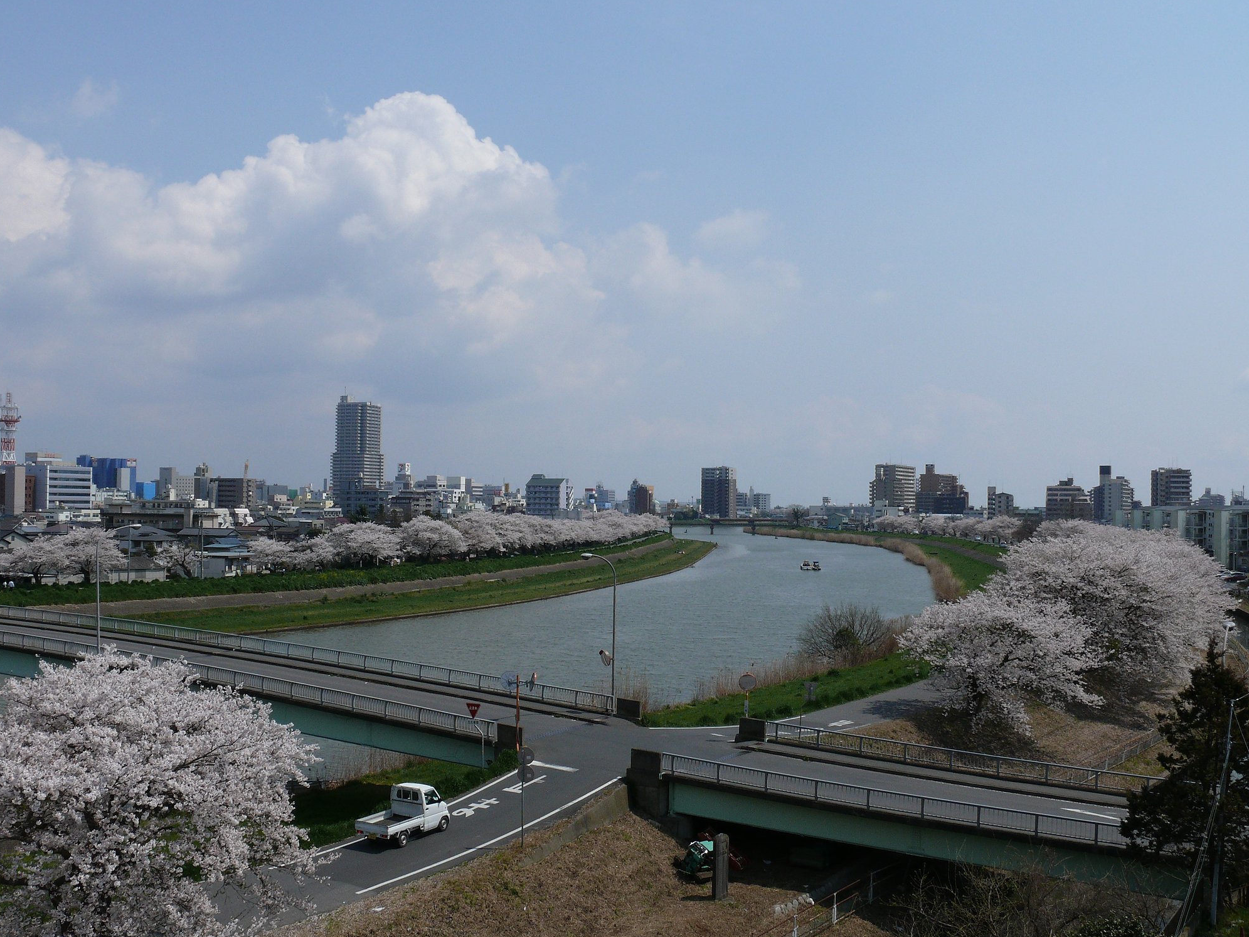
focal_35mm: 36
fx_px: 1299
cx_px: 615
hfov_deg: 51.4
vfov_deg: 39.7
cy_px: 466
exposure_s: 1/640
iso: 100
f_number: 8
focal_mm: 7.4
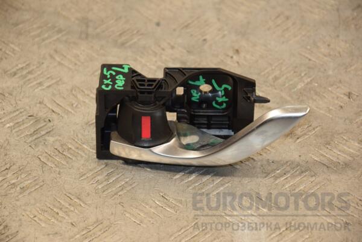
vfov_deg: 8.7
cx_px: 181
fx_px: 1584
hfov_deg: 13.0
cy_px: 121
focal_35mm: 158
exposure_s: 1/100
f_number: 5.6
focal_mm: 105
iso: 800
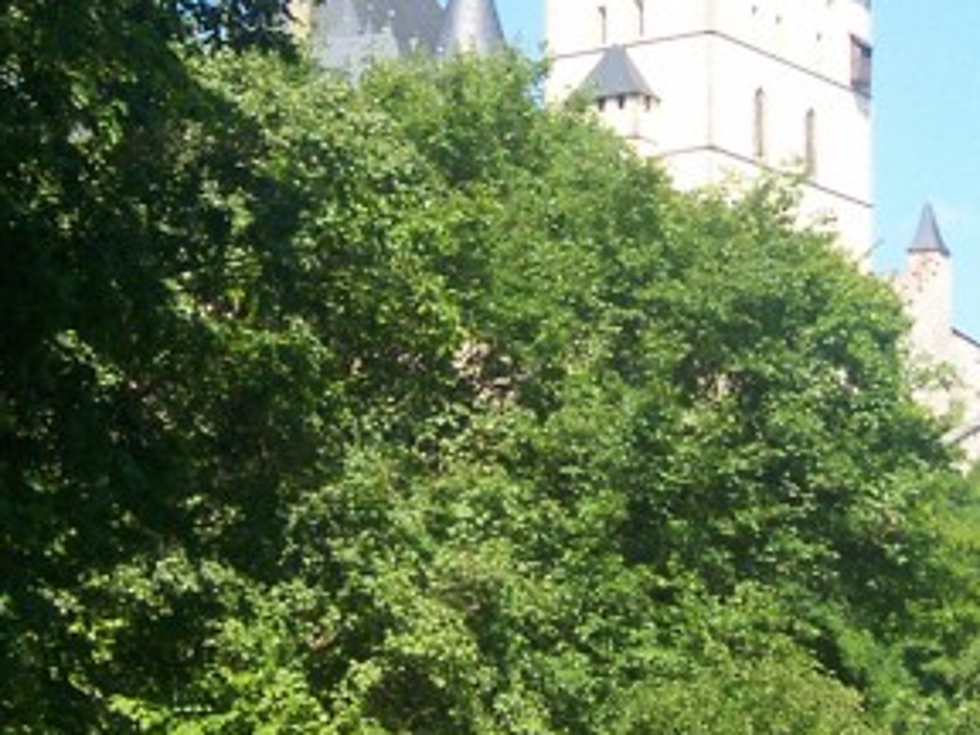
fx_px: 3426
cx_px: 667
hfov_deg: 16.2
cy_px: 221
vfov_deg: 12.2
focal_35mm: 121
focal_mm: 5.6
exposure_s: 1/512
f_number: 2.7
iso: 80
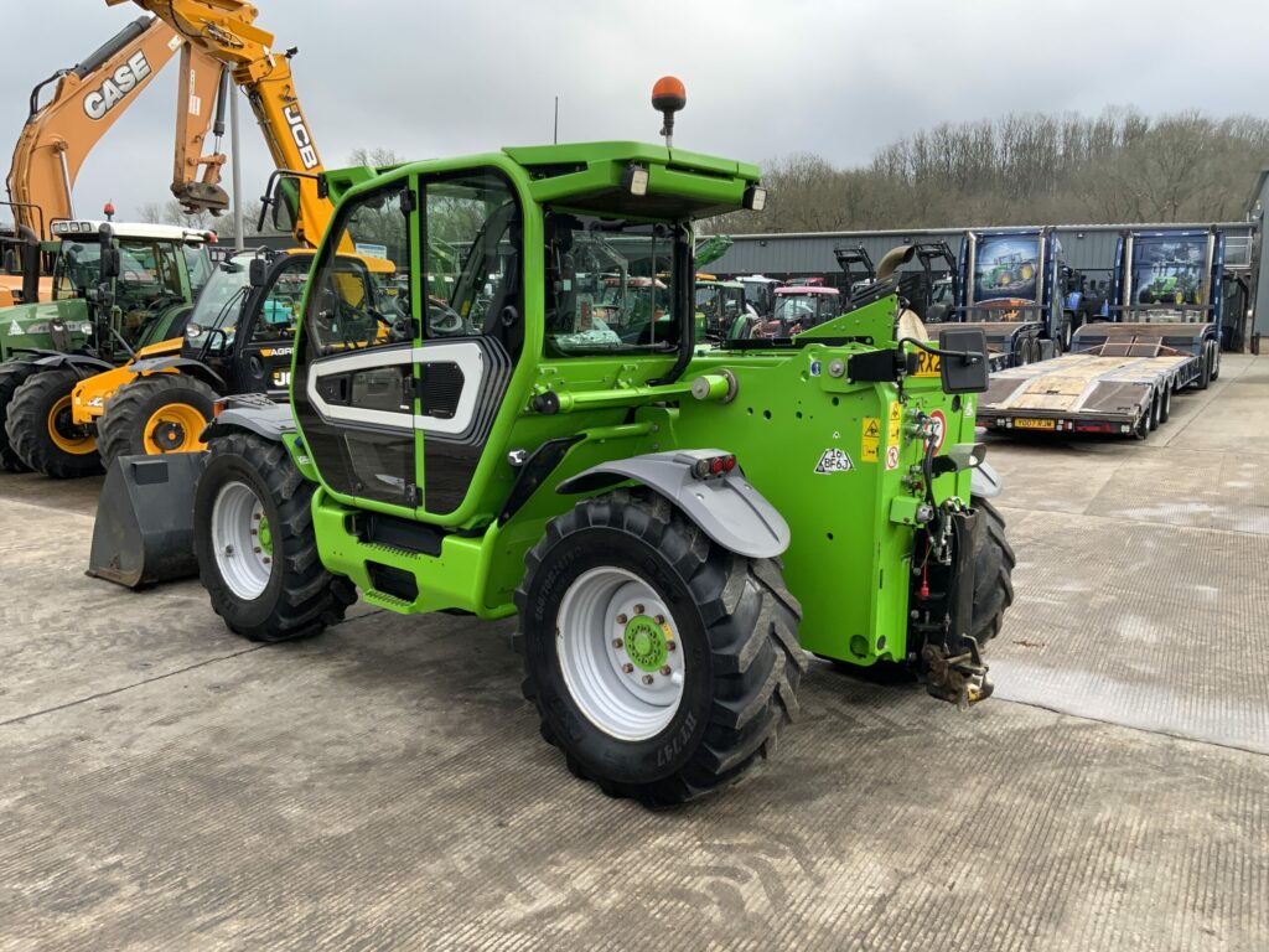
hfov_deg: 61.7
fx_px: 1063
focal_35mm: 29
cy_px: 476
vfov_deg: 48.2
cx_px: 634
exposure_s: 1/348
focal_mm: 3
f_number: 1.8
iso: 16
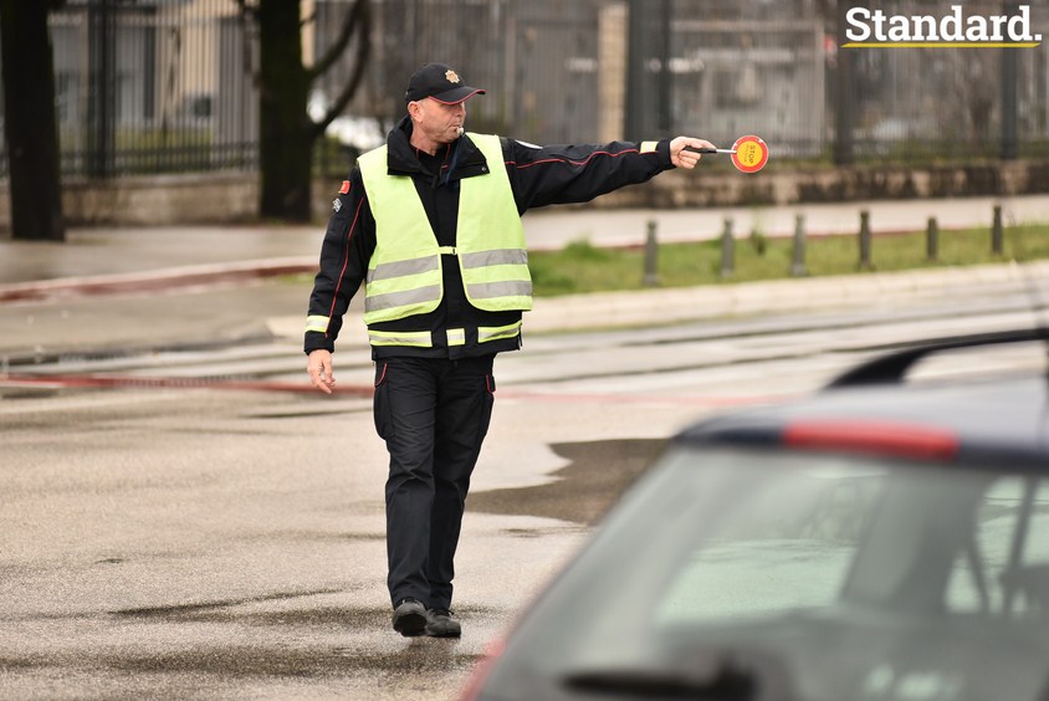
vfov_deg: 6.9
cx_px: 524
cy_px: 350
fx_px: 5832
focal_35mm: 200
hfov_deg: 10.3
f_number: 4
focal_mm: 200
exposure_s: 1/4000
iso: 640
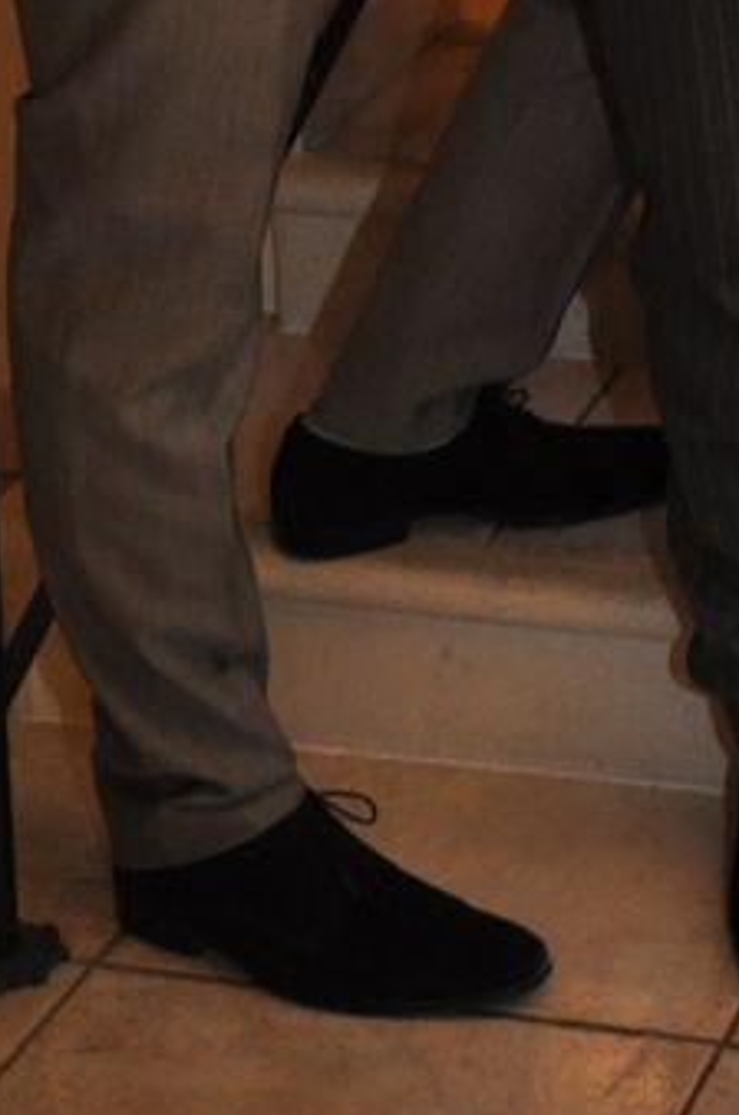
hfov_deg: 10.5
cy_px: -746
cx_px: 1171
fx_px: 3865
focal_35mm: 125
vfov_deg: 14.8
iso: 800
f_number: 4
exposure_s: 1/60
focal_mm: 22
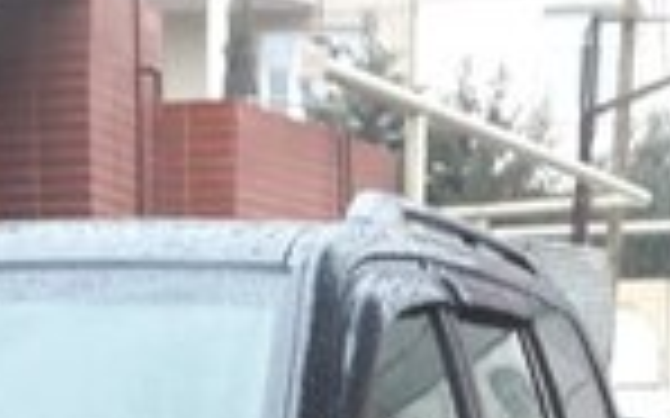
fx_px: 1734
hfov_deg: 21.8
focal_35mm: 95
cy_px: 917
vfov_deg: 11.8
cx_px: 229
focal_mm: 3.6
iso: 100
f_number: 1.9
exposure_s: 1/33
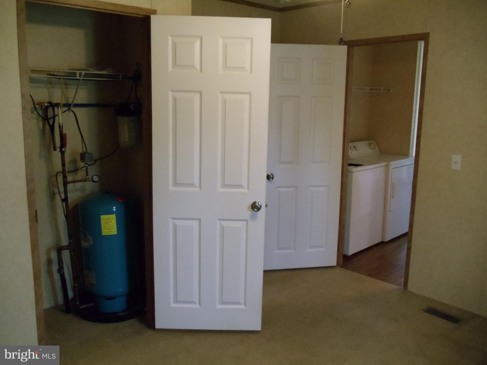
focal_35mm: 44
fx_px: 619
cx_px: 244
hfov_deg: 42.9
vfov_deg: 32.9
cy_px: 182
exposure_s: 1/60
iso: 800
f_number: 3.5
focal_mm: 6
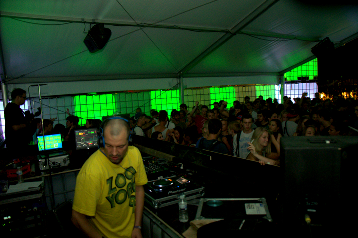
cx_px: 179
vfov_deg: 47.8
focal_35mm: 27
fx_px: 268
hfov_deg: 67.5
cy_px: 119
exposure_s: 1/100
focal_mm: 18
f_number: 3.5
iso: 4000
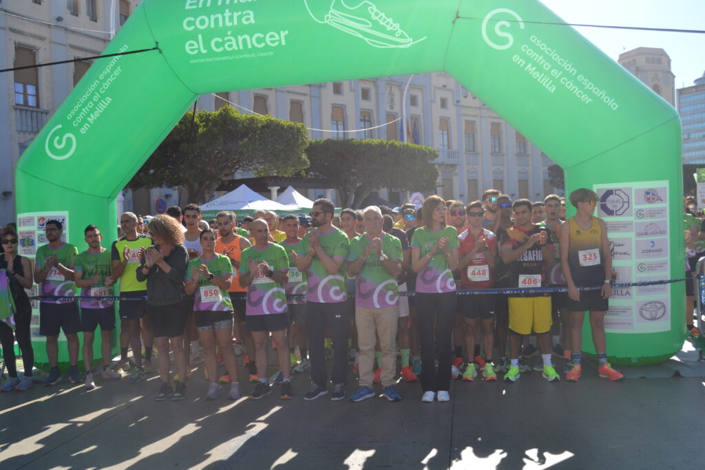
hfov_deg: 57.2
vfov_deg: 40.0
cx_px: 352
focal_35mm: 33
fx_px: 646
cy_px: 235
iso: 400
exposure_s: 1/1250
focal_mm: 22
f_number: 5
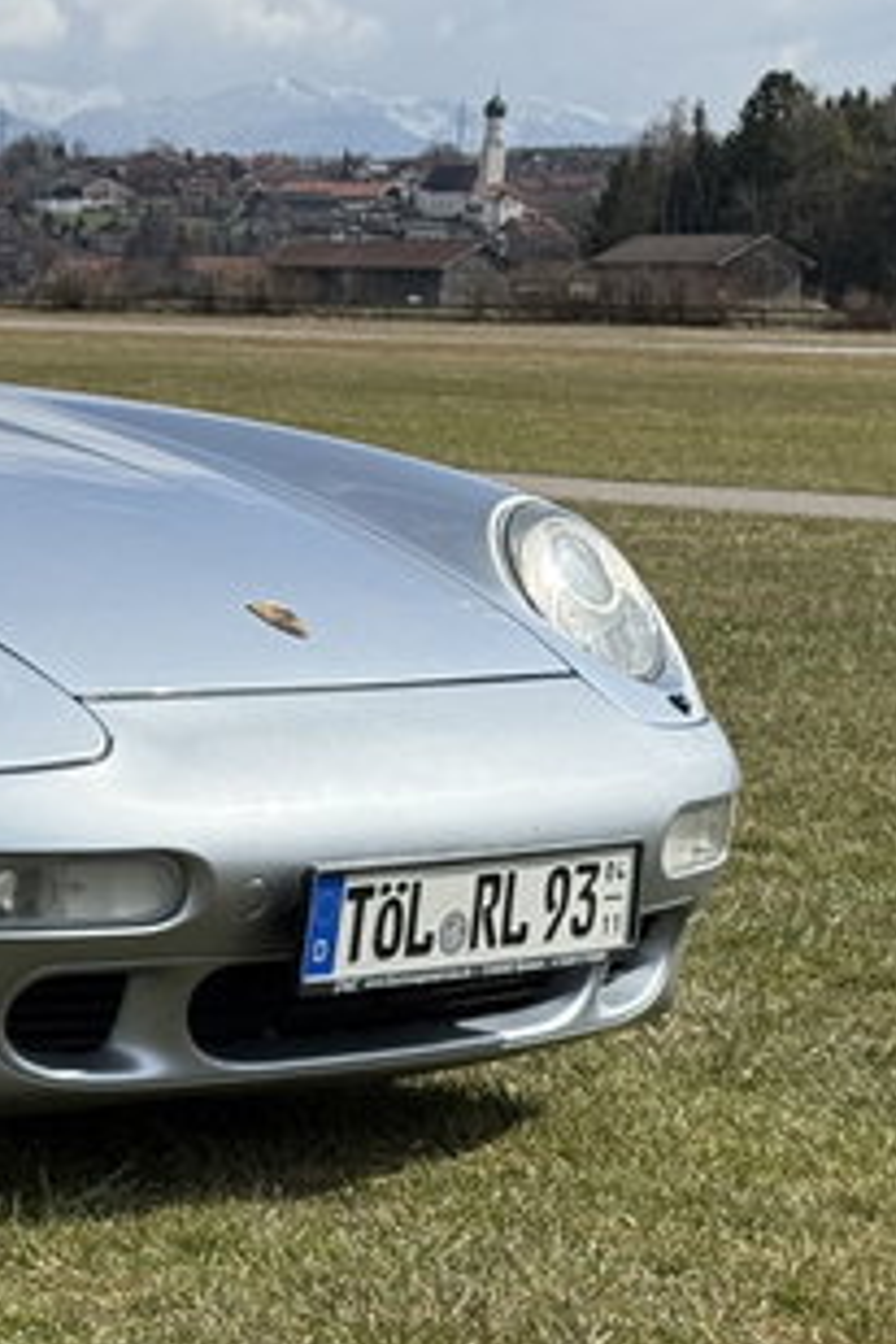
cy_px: 1000
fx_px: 4629
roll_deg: -1.0
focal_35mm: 124
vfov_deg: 16.4
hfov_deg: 10.4
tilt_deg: -8.1
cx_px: -679
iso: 80
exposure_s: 1/6536
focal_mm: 6.76
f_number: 1.78
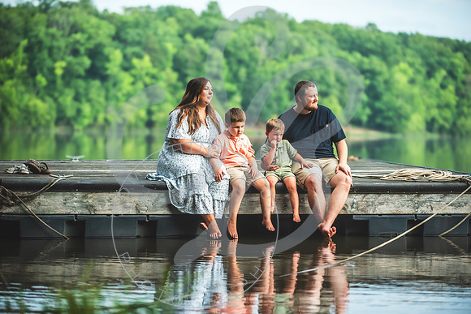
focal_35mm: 126
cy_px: 157
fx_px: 1653
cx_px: 243
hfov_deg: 16.2
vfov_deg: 10.9
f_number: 2.8
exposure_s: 1/800
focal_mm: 120
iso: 250
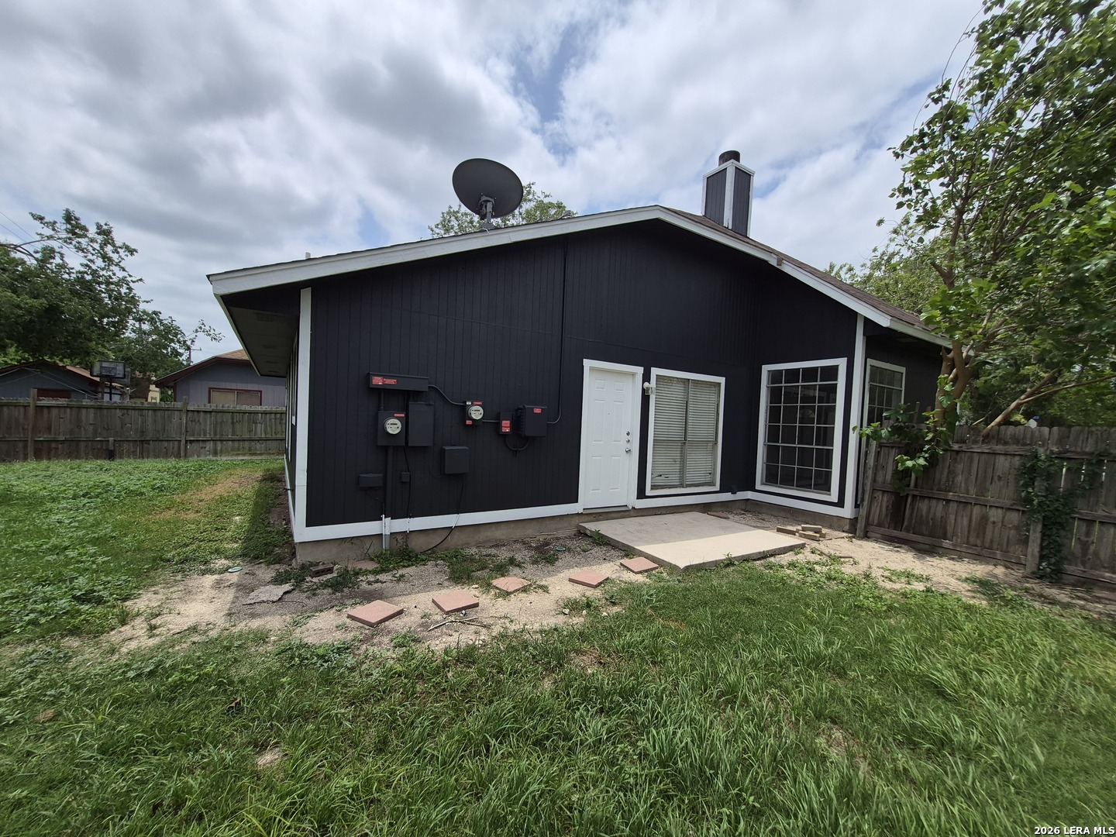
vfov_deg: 89.9
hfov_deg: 106.2
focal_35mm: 13
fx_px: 419
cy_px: 418
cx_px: 558
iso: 40
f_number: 2.2
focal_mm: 1.74
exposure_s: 1/3032
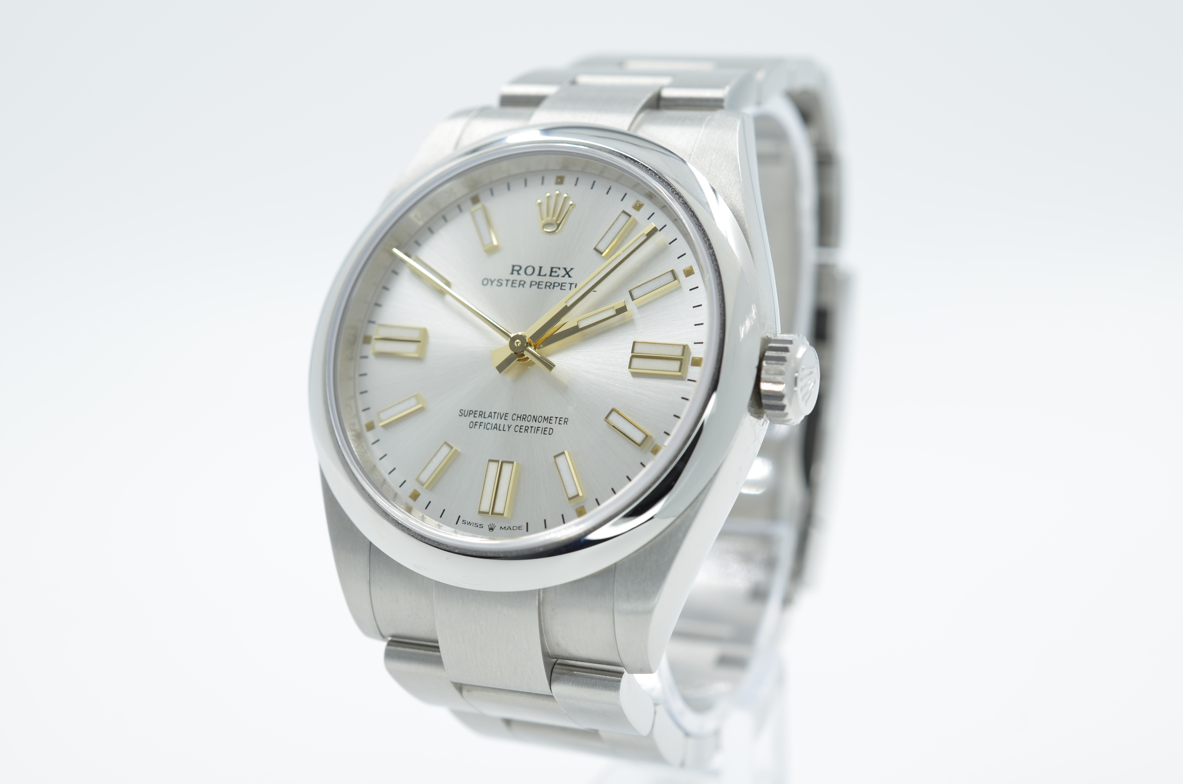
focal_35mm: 60
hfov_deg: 33.5
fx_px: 1968
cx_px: 592
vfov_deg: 22.5
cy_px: 392
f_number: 8
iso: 100
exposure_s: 1/50
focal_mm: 40
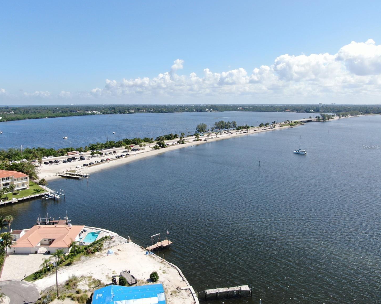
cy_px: 147
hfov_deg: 65.9
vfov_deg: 54.9
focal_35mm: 26
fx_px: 293
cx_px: 176
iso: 100
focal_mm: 4.39
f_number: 2.8
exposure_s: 1/1250
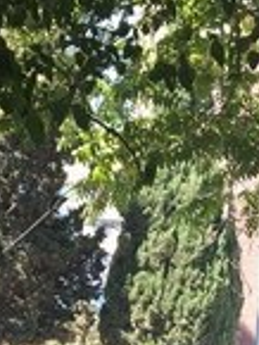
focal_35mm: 99
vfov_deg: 17.1
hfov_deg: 14.9
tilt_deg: -5.4
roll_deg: -0.8
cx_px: 81
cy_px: 578
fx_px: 986
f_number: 2.2
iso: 32
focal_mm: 4.15
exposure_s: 1/211
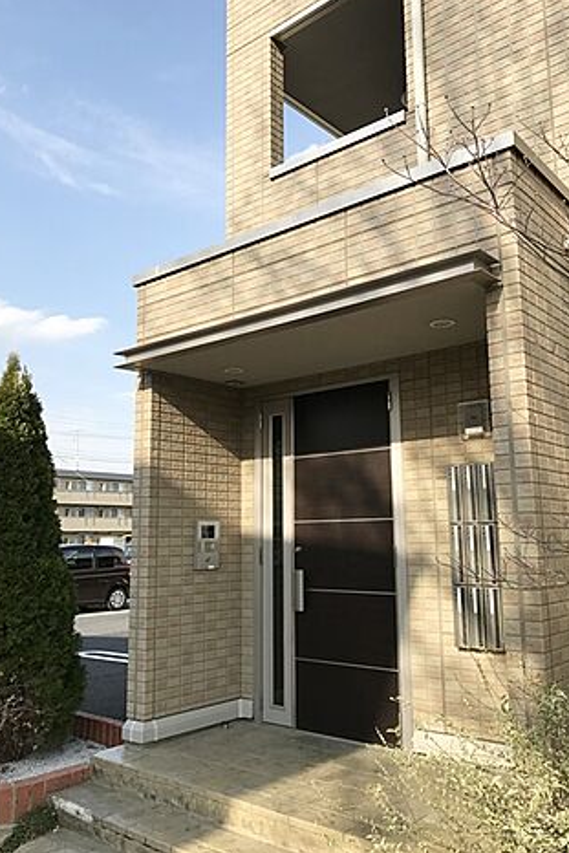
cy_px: 421
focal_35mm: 30
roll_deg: +1.0
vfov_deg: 61.9
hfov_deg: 43.6
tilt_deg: +10.4
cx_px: 306
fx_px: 711
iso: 20
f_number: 1.8
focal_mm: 3.99
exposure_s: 1/1259
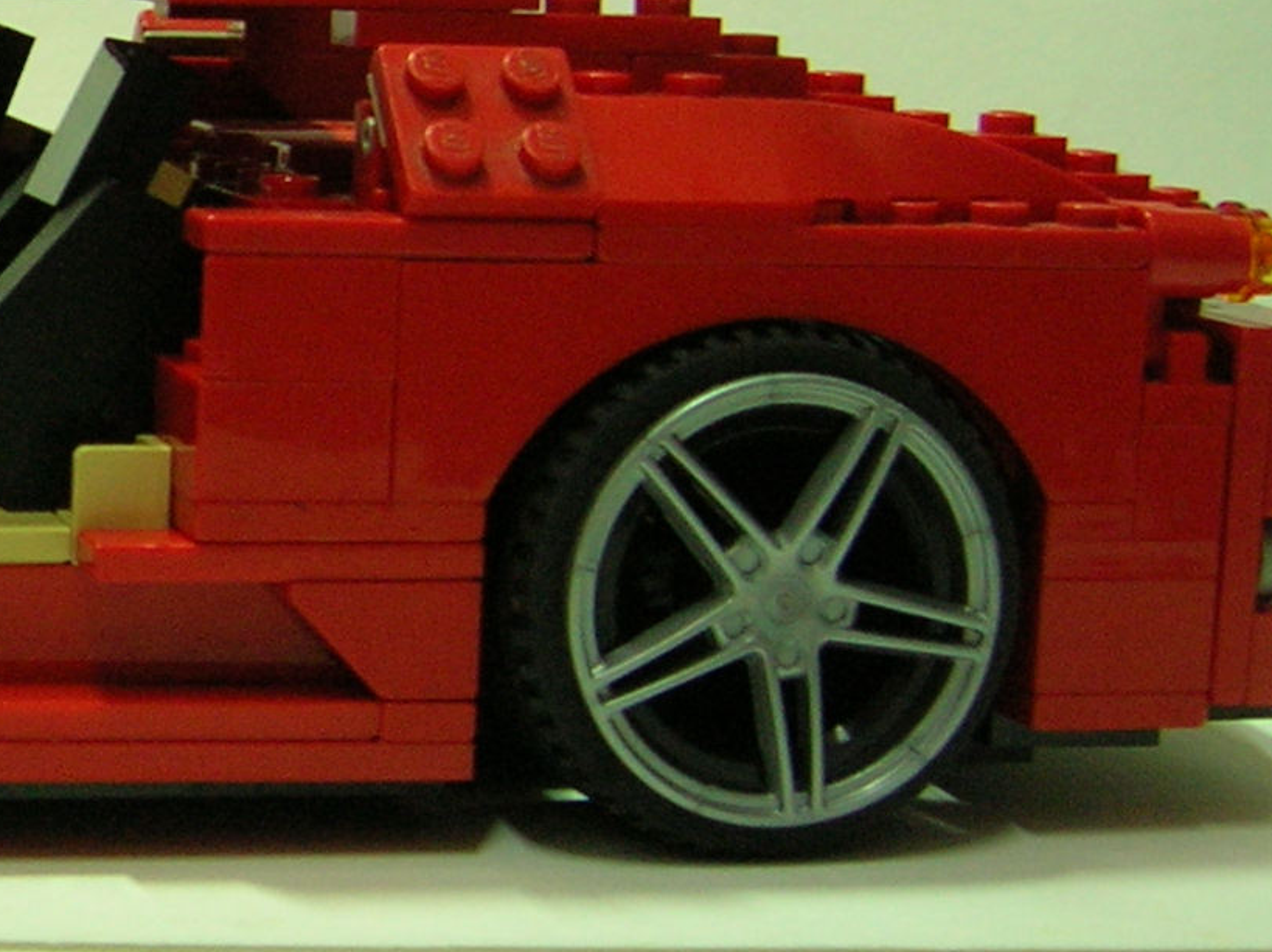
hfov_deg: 19.4
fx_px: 3488
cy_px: 281
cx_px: -295
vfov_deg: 15.5
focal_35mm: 95
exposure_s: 1/3.9
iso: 105
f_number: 2.9
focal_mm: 5.7
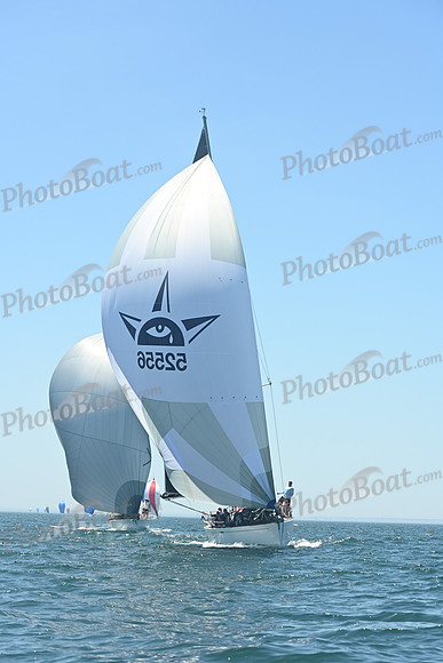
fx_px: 1660
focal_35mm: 90
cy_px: 332
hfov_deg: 15.2
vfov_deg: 22.6
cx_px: 222
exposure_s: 1/1000
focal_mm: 90
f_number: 6.3
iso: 320
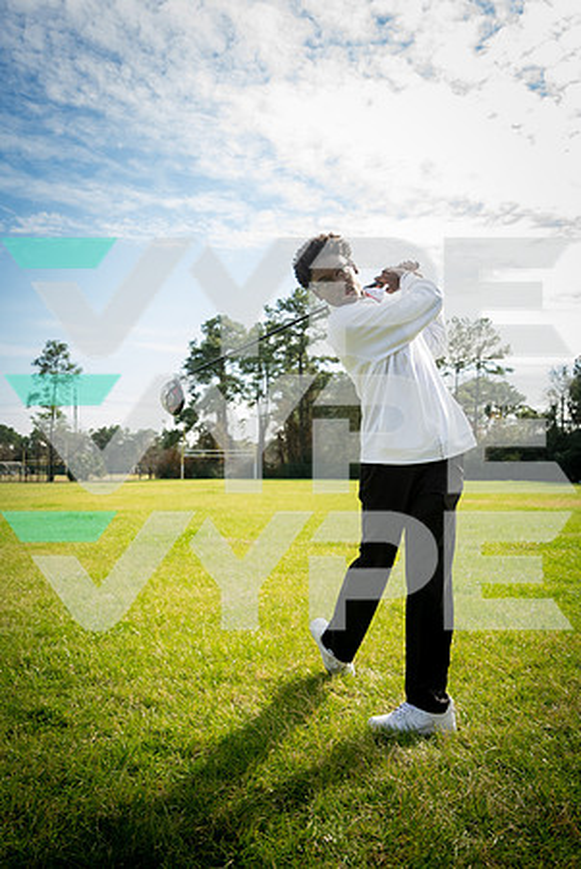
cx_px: 290
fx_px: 749
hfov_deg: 42.4
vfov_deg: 60.2
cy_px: 434
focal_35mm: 31
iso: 100
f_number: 5
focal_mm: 31
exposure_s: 1/200
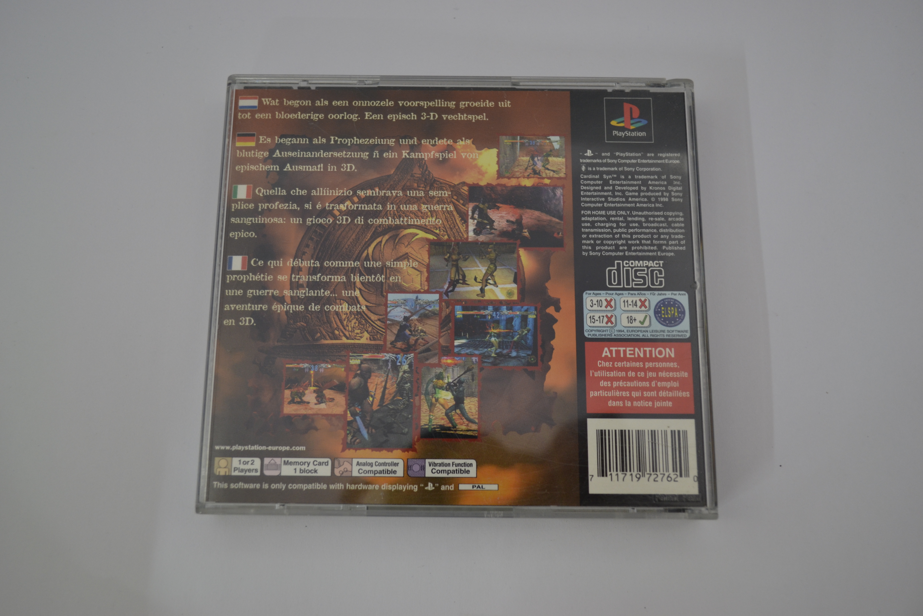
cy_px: 308
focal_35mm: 33
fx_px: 846
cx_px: 462
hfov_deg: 57.2
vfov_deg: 40.0
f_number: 3.8
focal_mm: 22
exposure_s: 1/20
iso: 400
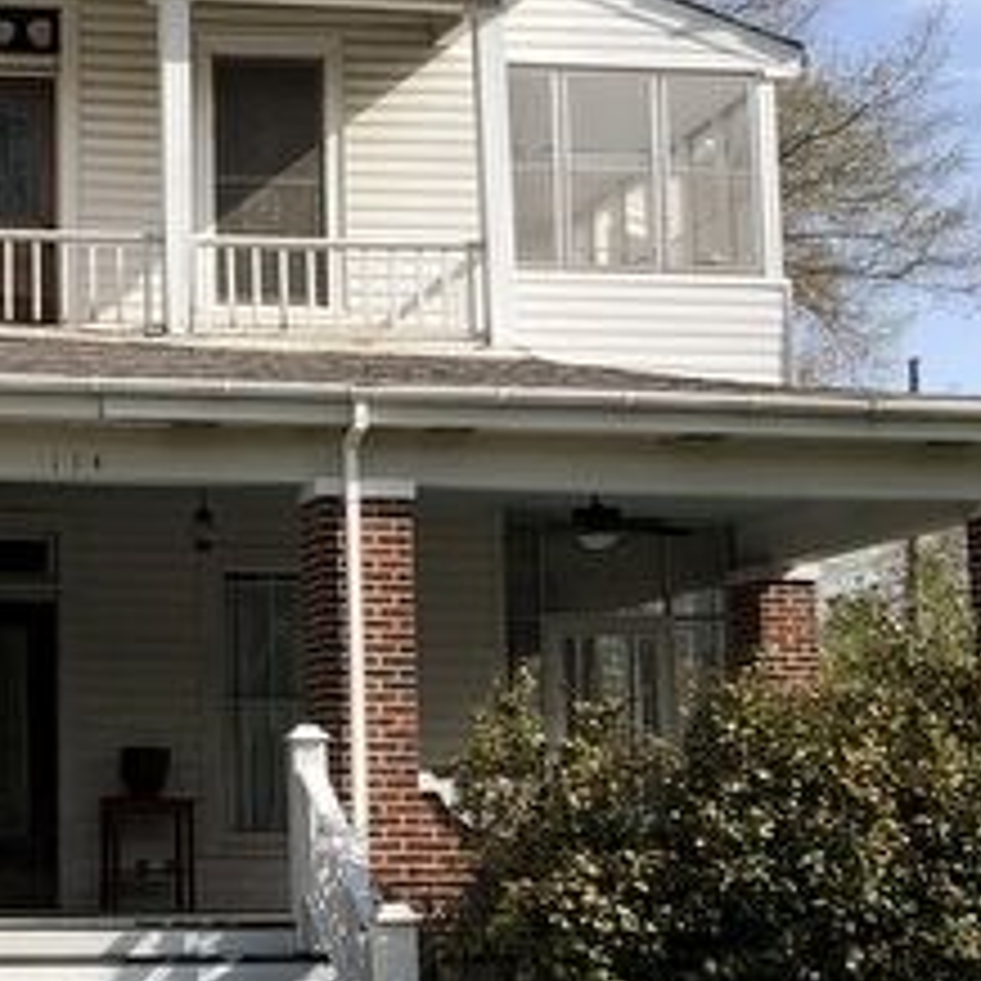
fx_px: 2918
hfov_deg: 18.5
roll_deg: +0.6
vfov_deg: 19.1
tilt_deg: +9.3
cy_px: 410
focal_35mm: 91
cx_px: -45
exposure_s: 1/1429
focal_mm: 4
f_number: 1.8
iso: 20
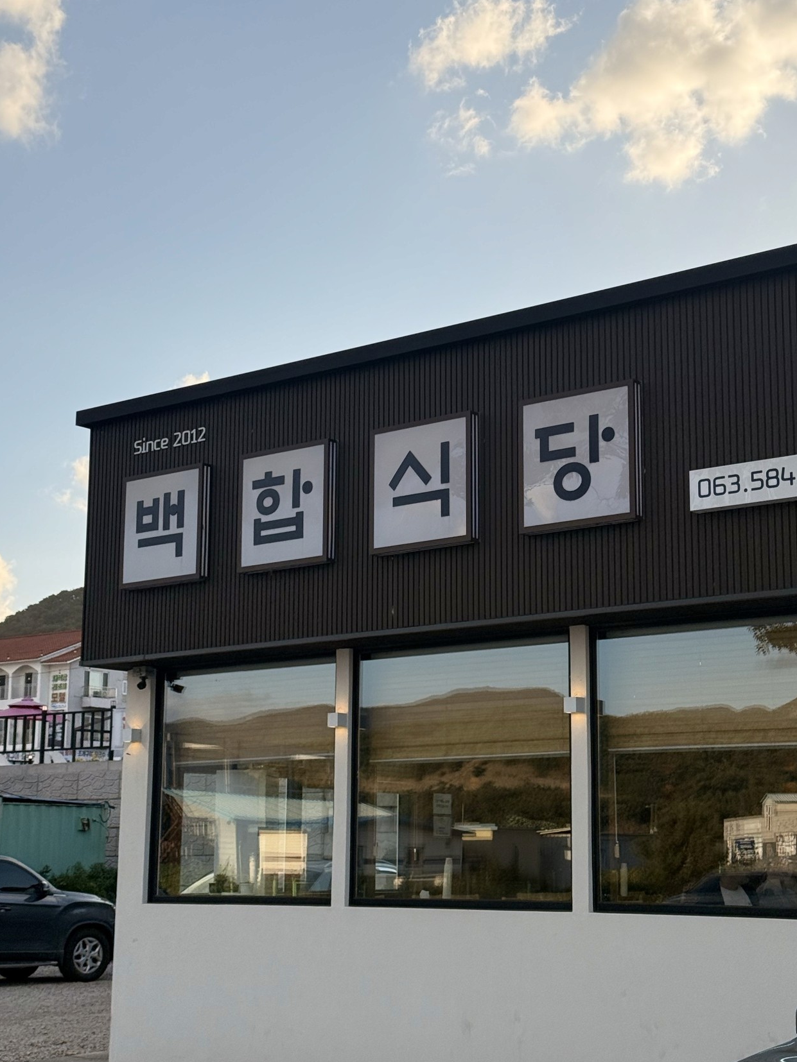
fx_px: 1781
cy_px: 529
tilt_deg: +11.1
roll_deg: +0.6
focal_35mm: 58
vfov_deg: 33.2
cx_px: 439
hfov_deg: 25.2
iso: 80
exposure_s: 1/3891
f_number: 1.78
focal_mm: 6.76
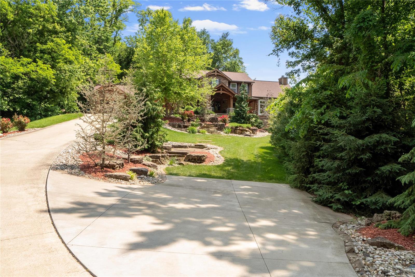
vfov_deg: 46.4
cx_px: 208
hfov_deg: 65.5
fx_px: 323
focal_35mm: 28
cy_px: 138
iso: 400
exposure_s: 1/200
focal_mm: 14
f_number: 9
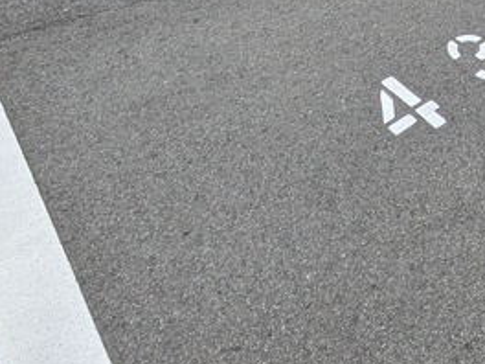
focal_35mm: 51
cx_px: 632
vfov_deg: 23.4
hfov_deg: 29.9
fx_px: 715
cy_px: -169
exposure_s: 1/2294
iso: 50
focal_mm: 1.83
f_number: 2.2
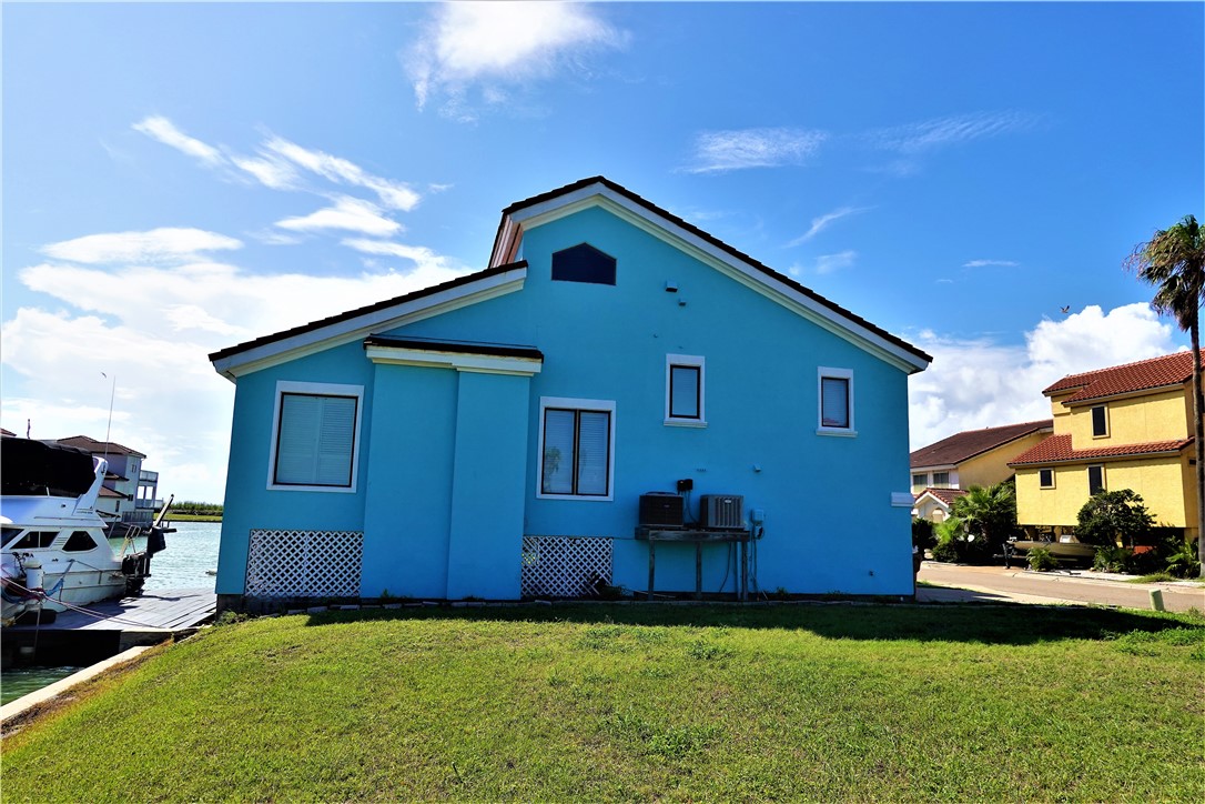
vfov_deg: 53.1
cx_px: 602
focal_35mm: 24
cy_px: 402
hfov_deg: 73.7
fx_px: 803
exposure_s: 1/1000
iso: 100
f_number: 4.5
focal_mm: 9
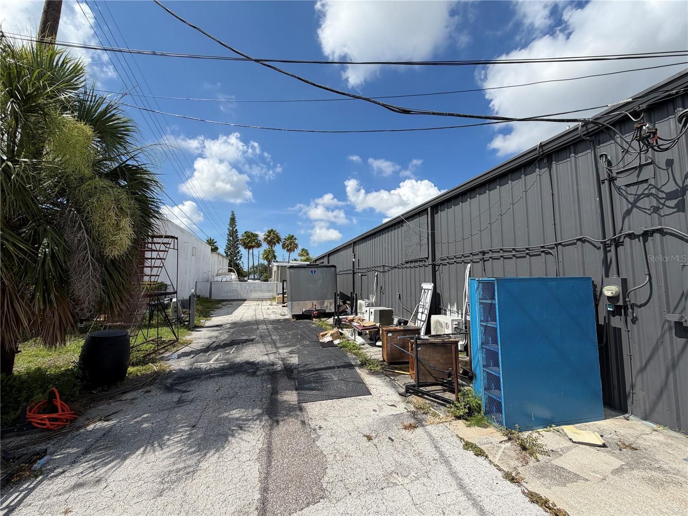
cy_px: 258
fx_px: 278
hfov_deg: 102.1
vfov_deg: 85.7
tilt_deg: +5.9
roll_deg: -0.7
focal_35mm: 14
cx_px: 344
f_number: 2.2
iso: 20
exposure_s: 1/985
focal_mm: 2.22
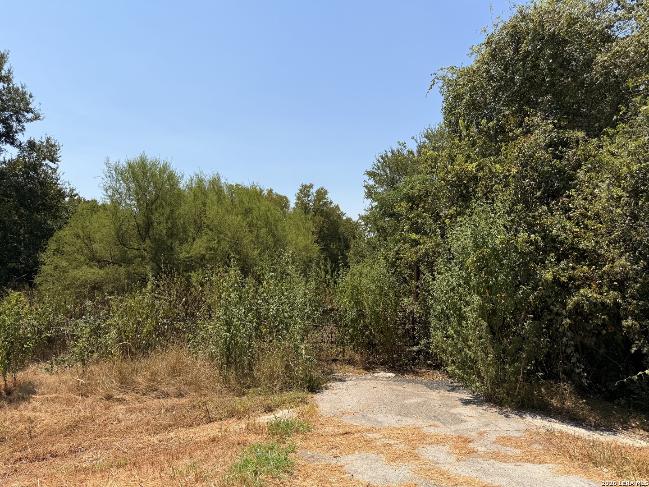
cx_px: 324
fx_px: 450
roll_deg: +1.2
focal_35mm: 24
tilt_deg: +4.0
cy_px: 244
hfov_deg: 71.6
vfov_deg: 56.8
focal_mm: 6.76
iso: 80
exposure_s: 1/5319
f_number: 1.78
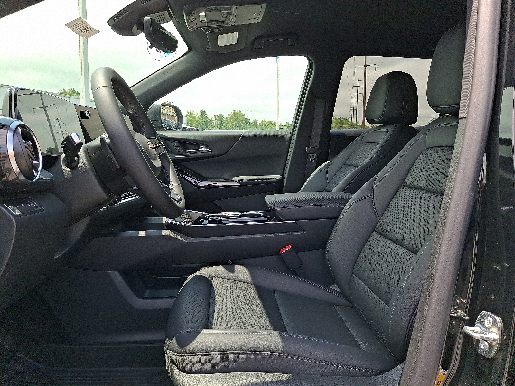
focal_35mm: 25
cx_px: 258
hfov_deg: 69.4
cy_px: 193
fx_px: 372
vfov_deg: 54.9
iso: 30
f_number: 1.8
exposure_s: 1/909
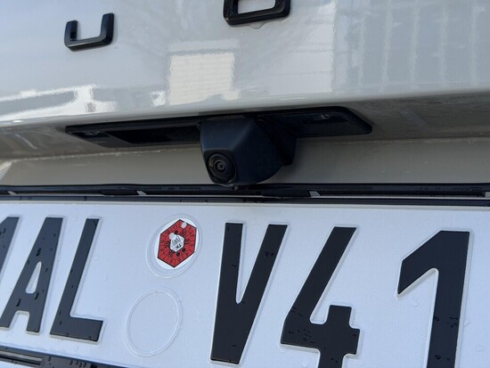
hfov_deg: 39.6
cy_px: 184
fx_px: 680
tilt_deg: +4.6
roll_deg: -4.6
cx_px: 245
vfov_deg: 30.3
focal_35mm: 48
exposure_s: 1/1149
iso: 64
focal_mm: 6.76
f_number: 1.78
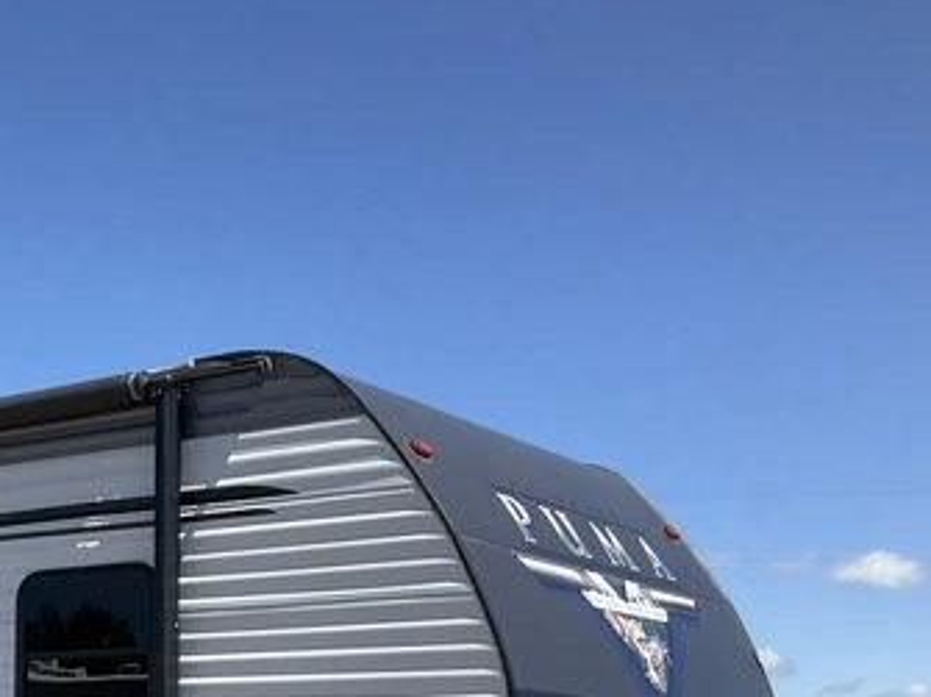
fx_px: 1748
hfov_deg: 28.3
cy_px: 771
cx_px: 42
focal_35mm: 65
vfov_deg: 21.4
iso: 25
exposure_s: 1/1490
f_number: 1.8
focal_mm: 3
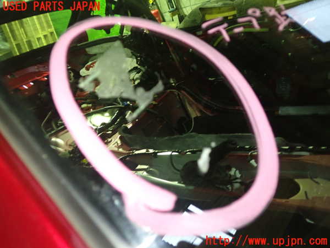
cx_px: 165
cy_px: 124
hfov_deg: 60.0
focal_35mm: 30
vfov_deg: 46.8
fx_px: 286
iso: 800
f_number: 2.3
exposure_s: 1/25
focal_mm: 5.4
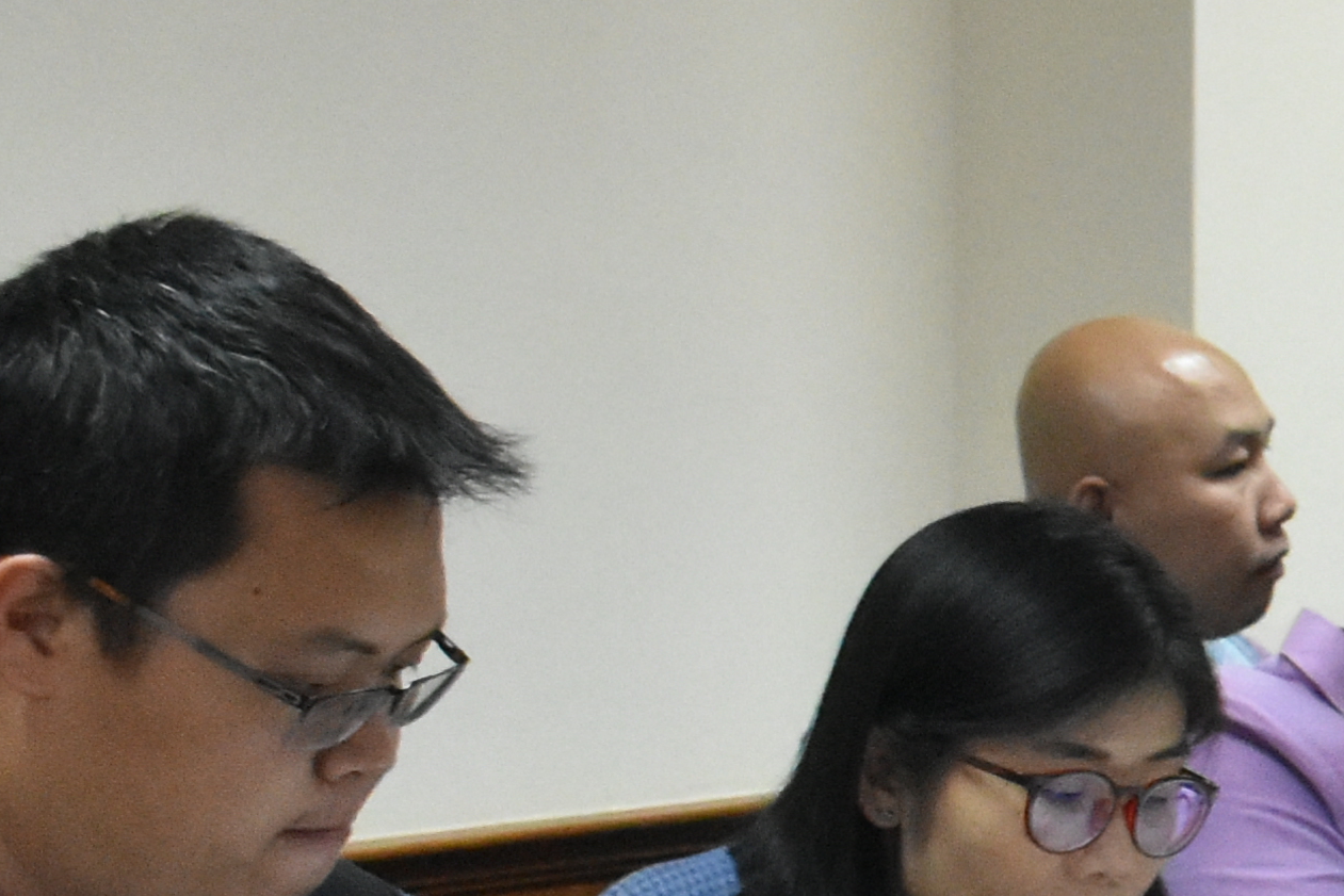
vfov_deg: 8.7
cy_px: 756
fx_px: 5862
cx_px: 2348
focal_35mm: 157
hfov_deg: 12.1
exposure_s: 1/160
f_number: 6.3
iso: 2500
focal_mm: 22
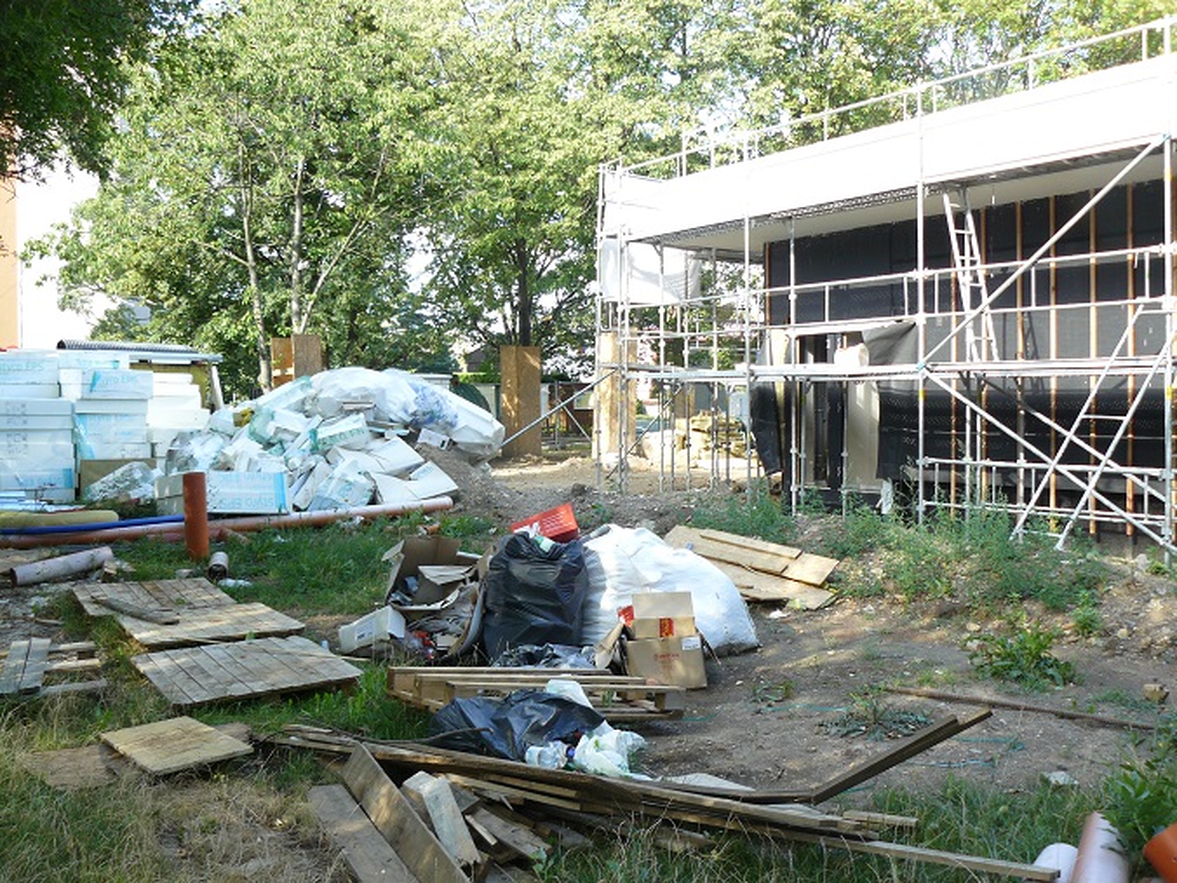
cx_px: 588
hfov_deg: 51.4
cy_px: 442
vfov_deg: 39.7
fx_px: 1224
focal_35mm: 36
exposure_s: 1/100
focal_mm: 6
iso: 100
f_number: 3.2
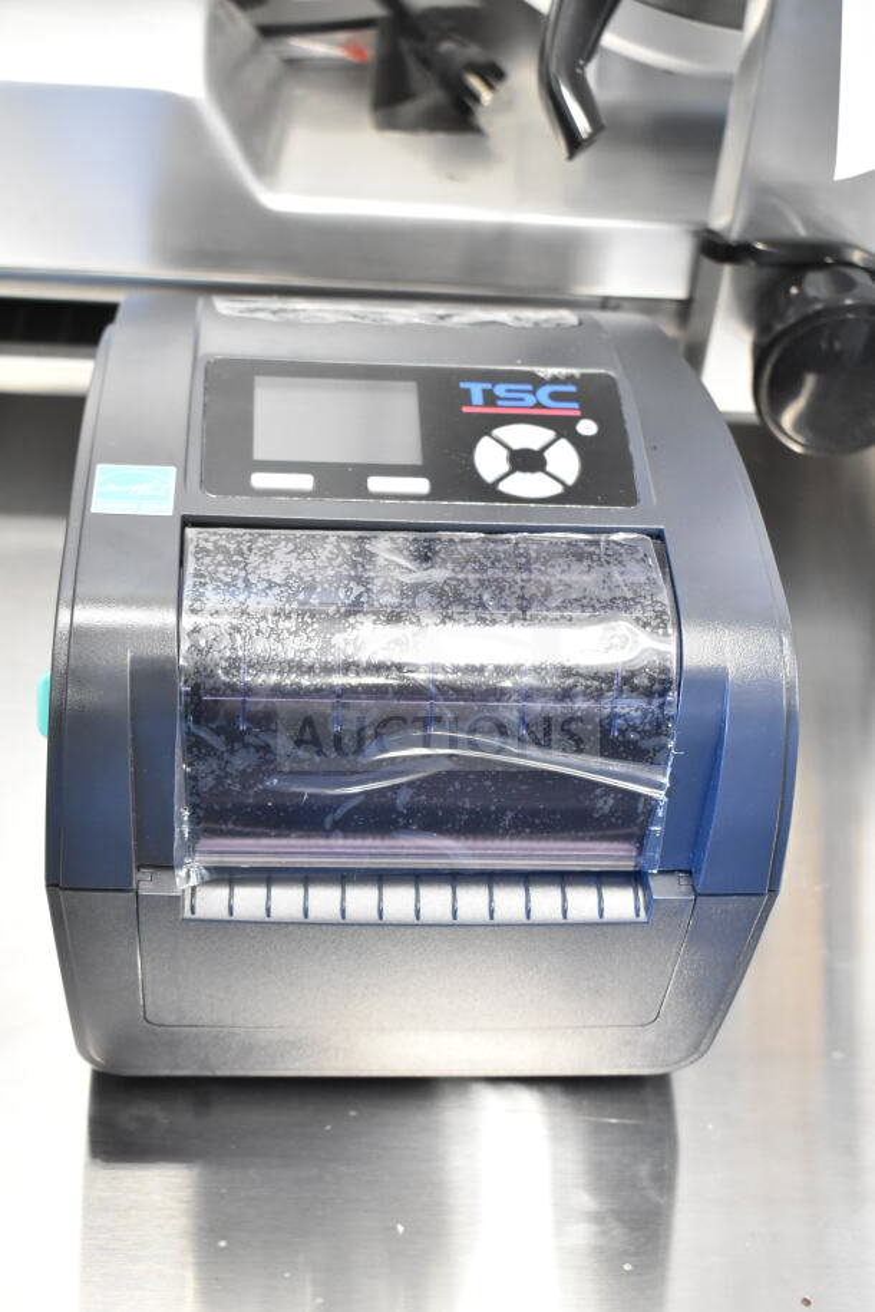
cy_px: 656
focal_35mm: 51
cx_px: 438
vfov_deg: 38.9
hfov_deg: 26.5
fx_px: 1858
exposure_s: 1/50
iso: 2800
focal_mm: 34
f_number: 4.5
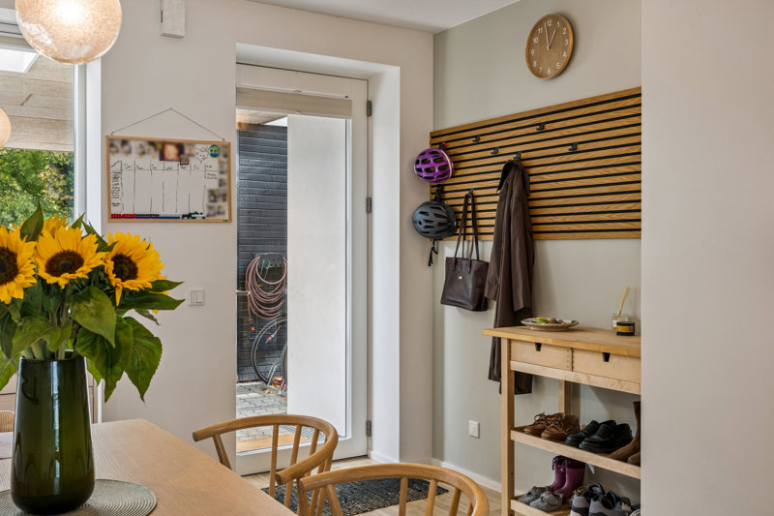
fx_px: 774
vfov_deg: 36.9
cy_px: 258
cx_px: 387
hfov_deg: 53.1
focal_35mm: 36
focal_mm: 36
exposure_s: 1/6
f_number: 10
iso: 160
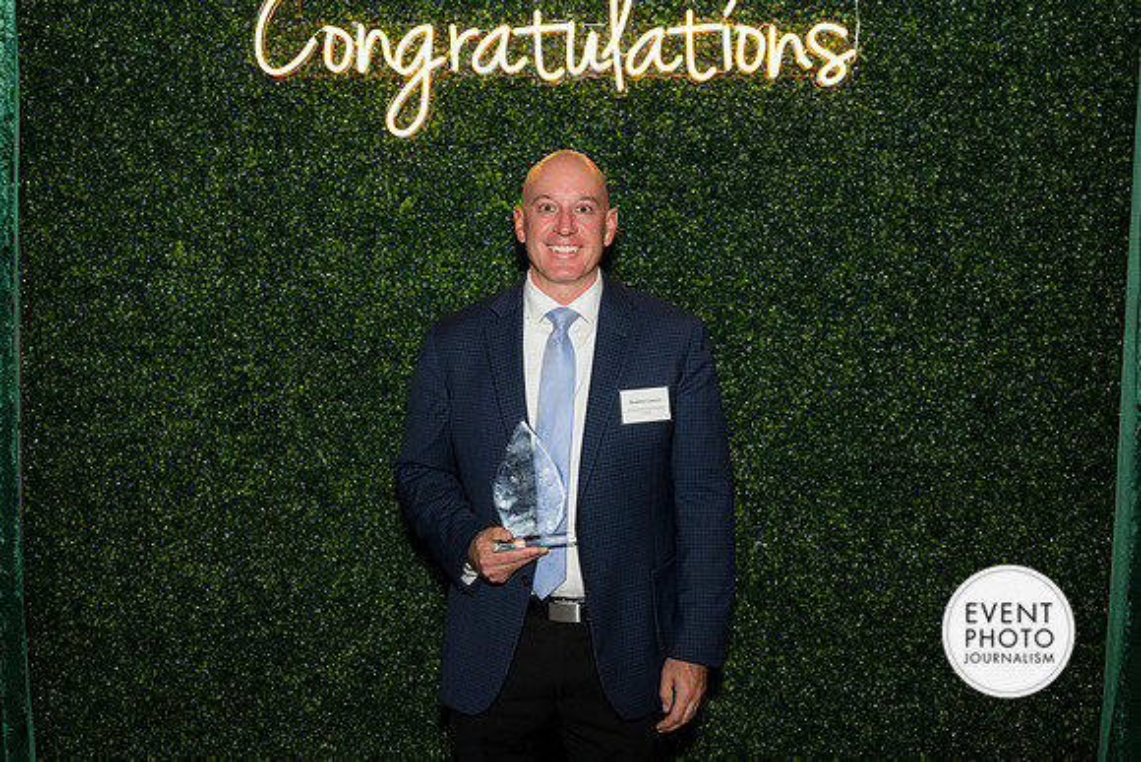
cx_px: 570
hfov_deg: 49.5
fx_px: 1236
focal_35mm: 39
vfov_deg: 34.2
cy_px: 381
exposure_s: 1/160
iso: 640
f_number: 5
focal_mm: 39
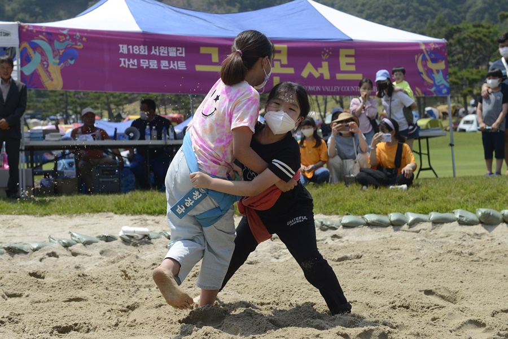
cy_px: 170
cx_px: 254
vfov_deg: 33.4
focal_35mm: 40
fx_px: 565
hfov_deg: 48.4
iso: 400
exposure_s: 1/5000
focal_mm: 40
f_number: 4
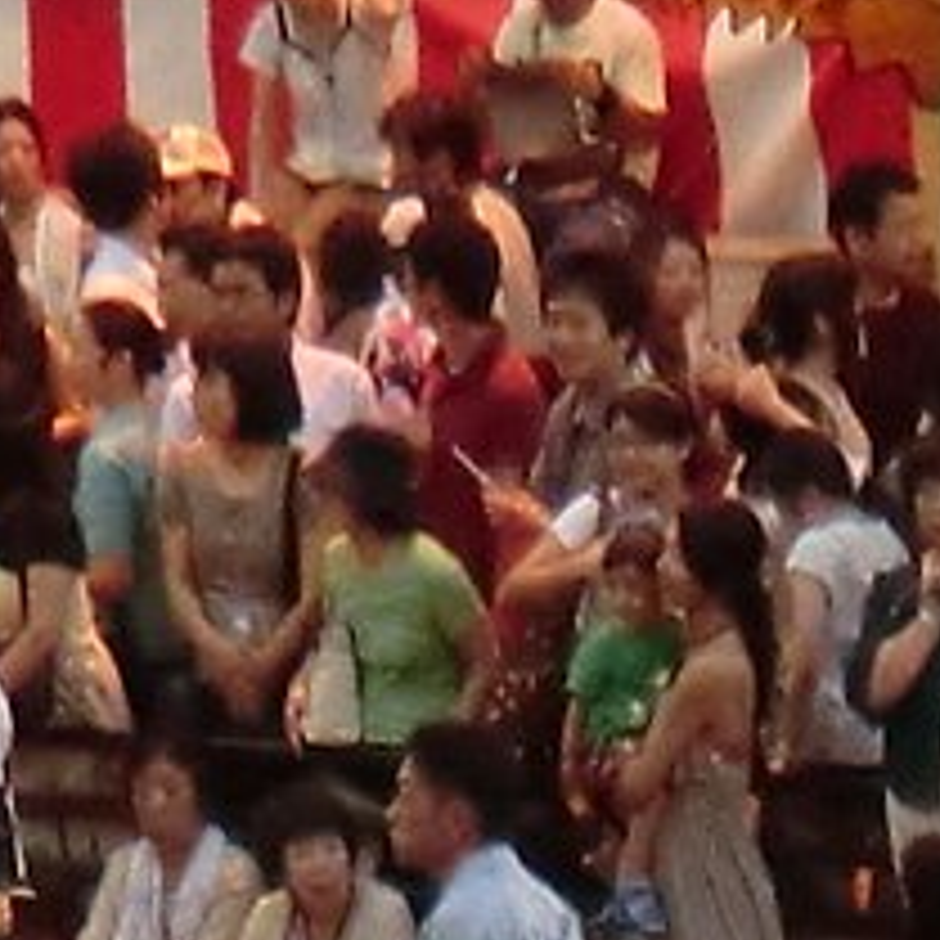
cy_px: 2923
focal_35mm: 294
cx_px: 2109
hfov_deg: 5.8
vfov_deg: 5.5
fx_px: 9032
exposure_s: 1/60
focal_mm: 6.1
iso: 400
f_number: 3.6
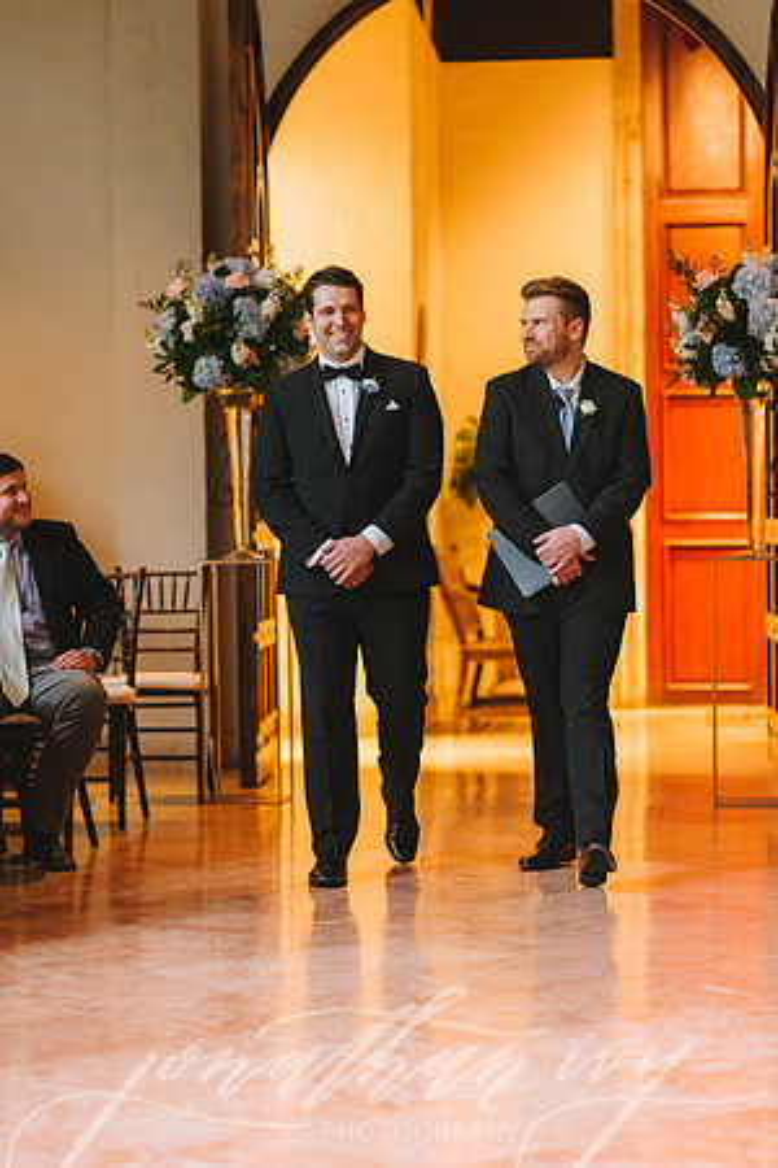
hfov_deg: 16.1
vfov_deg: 23.9
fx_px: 2755
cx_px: 389
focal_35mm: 85
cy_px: 584
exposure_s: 1/200
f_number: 2
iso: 2500
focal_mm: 85
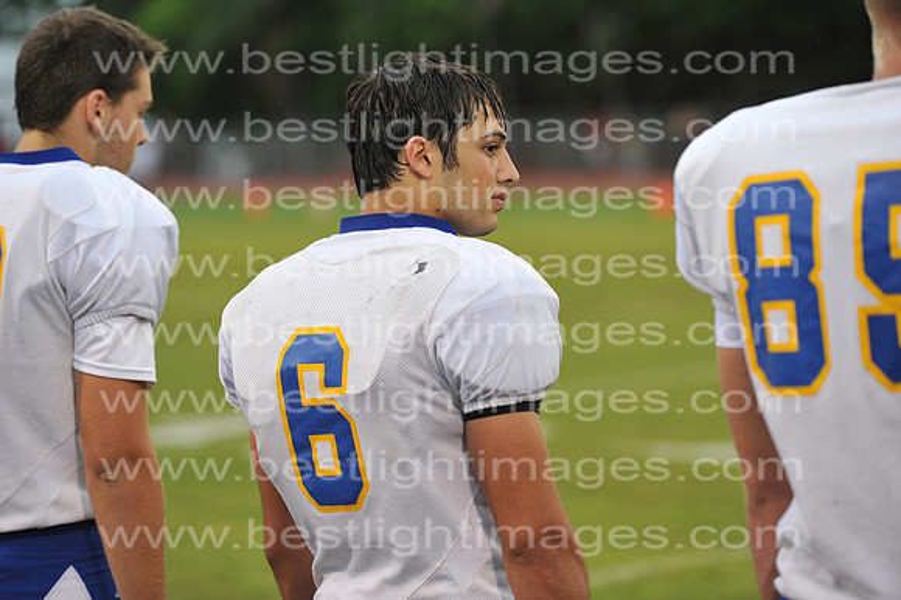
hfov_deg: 14.7
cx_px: 450
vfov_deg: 9.8
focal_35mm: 140
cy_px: 300
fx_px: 3502
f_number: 3.2
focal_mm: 140
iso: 1600
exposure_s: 1/500
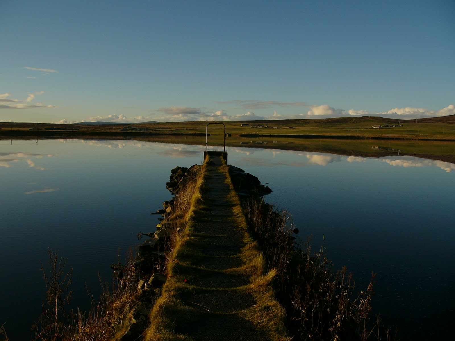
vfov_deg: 39.7
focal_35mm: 36
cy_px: 170
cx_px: 228
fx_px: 473
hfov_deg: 51.4
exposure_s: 1/2000
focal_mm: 6
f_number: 2.8
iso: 50
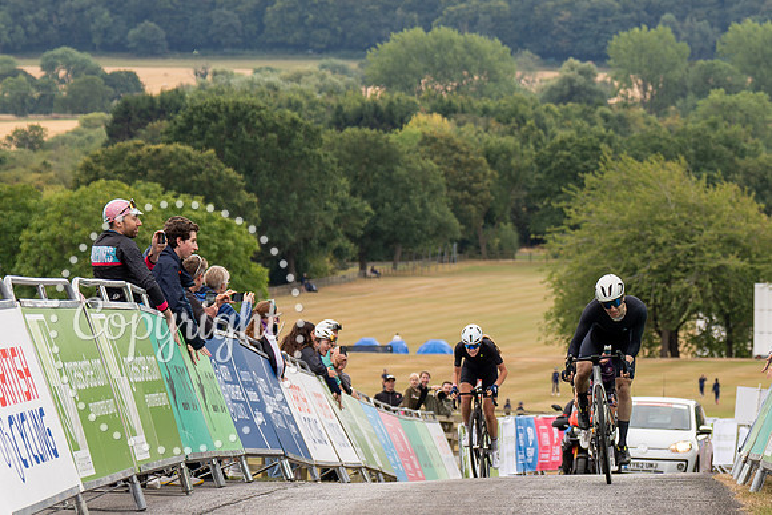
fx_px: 5130
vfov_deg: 5.7
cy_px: 202
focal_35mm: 239
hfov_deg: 8.6
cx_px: 628
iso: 250
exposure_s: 1/1000
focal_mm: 85
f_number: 3.5
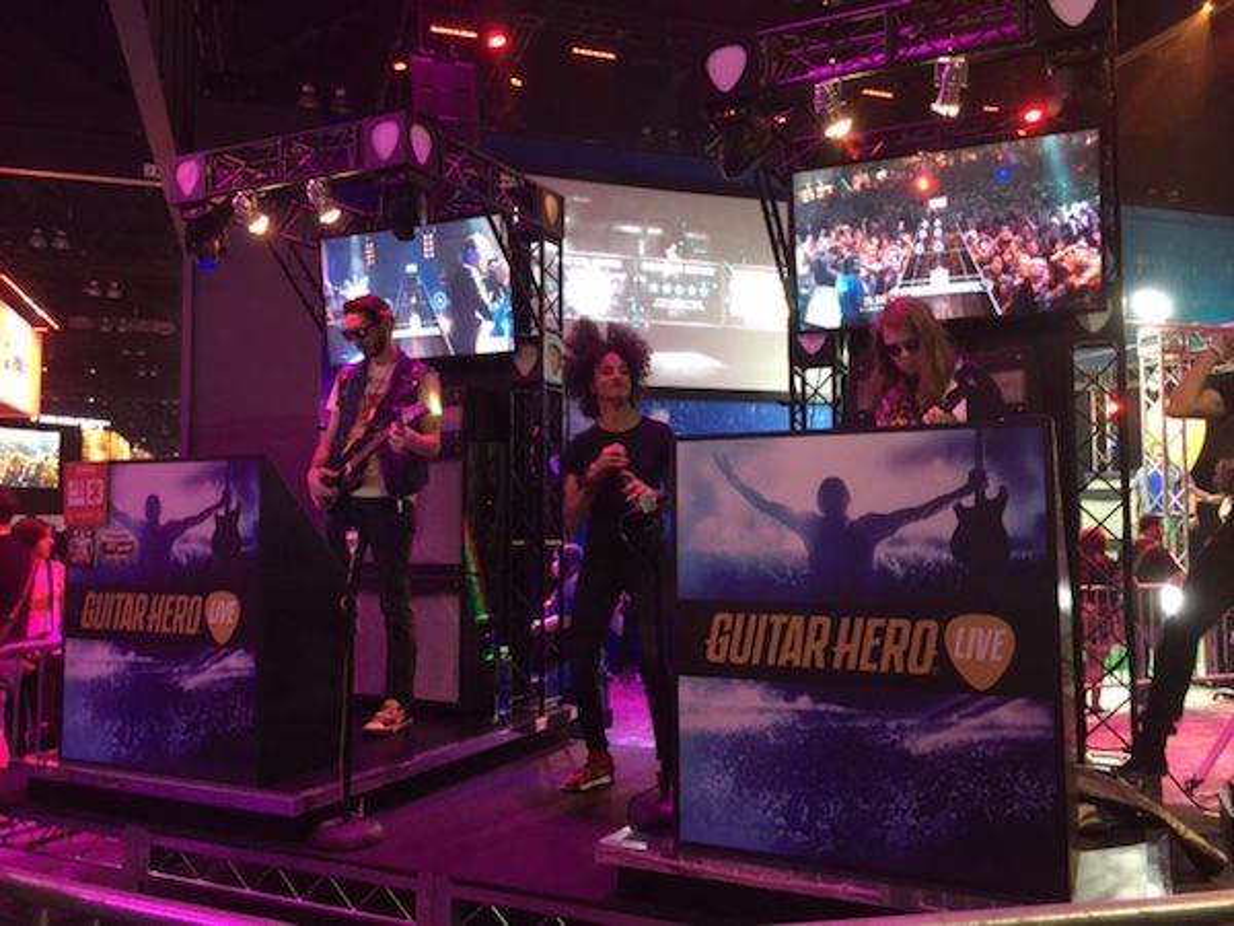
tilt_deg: +3.3
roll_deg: -0.5
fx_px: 1034
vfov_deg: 48.2
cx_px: 617
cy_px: 463
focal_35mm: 29
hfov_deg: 61.7
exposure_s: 1/10
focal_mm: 4.15
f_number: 2.2
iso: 100
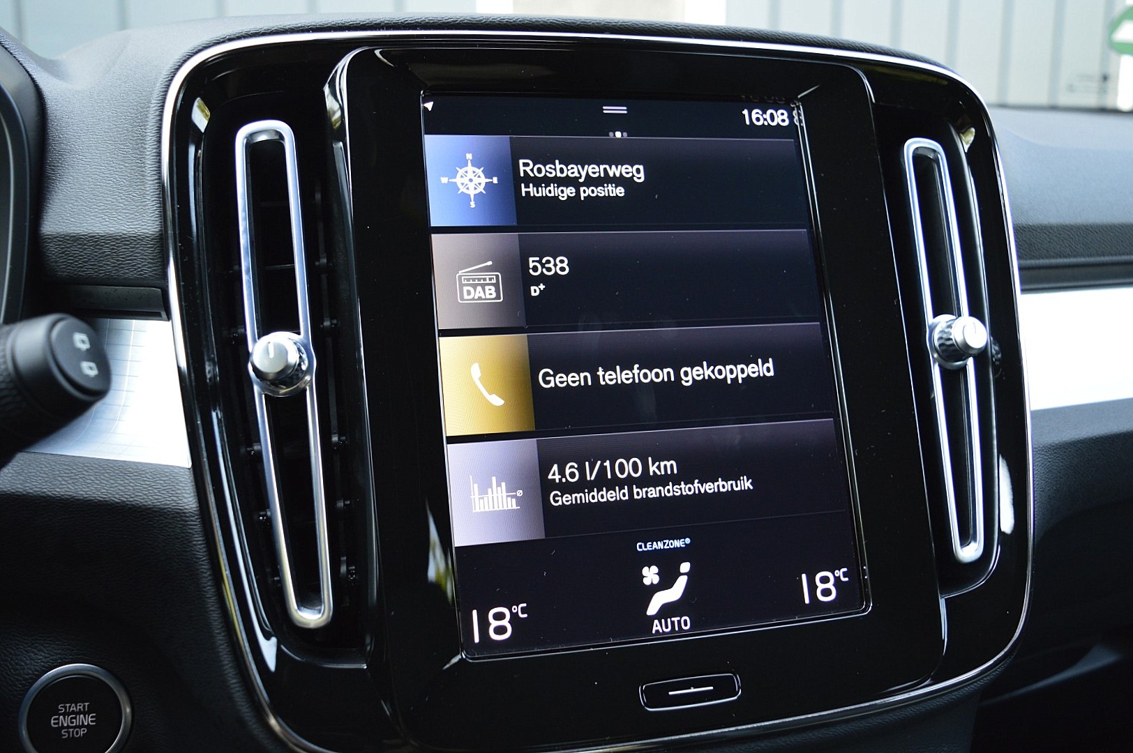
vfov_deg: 39.9
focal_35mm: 33
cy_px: 376
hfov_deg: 57.3
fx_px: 1038
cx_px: 566
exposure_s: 1/60
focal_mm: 22
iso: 800
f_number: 4.5
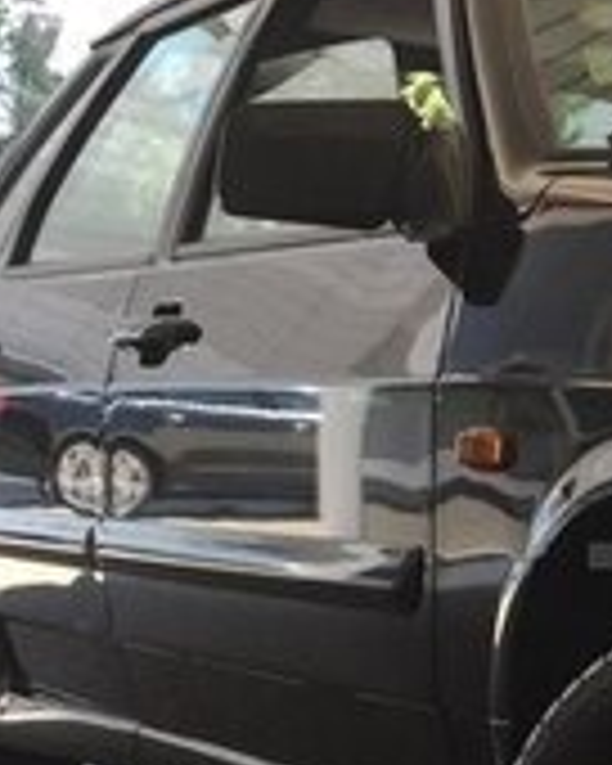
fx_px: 2491
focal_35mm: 110
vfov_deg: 17.3
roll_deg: -2.6
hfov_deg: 12.9
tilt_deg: -4.9
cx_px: 1048
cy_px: 610
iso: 40
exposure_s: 1/100
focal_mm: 4.15
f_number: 2.2
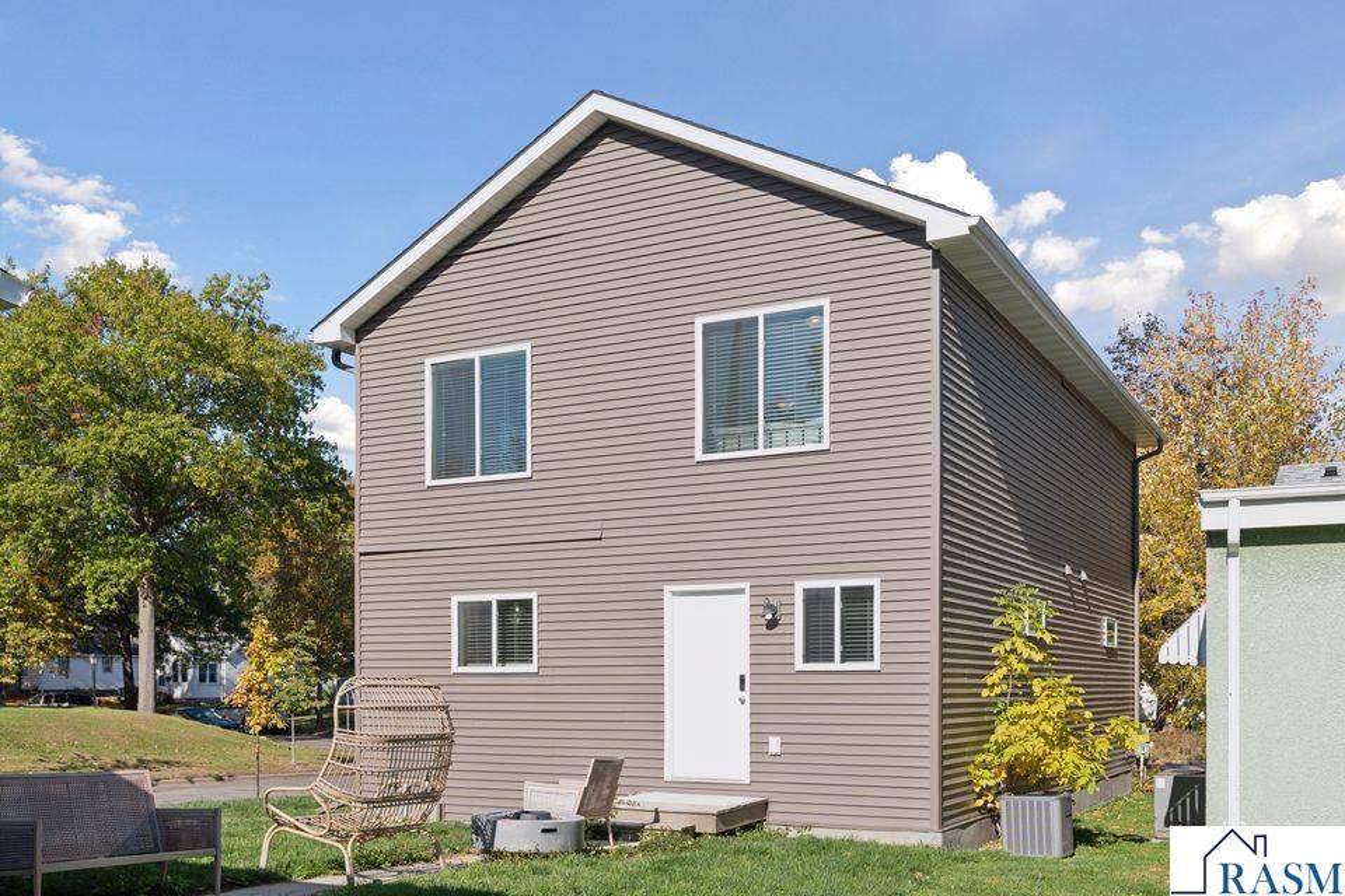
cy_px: 448
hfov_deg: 57.2
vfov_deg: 40.0
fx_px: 1233
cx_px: 672
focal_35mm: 33
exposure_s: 1/250
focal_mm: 33
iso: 100
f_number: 6.3
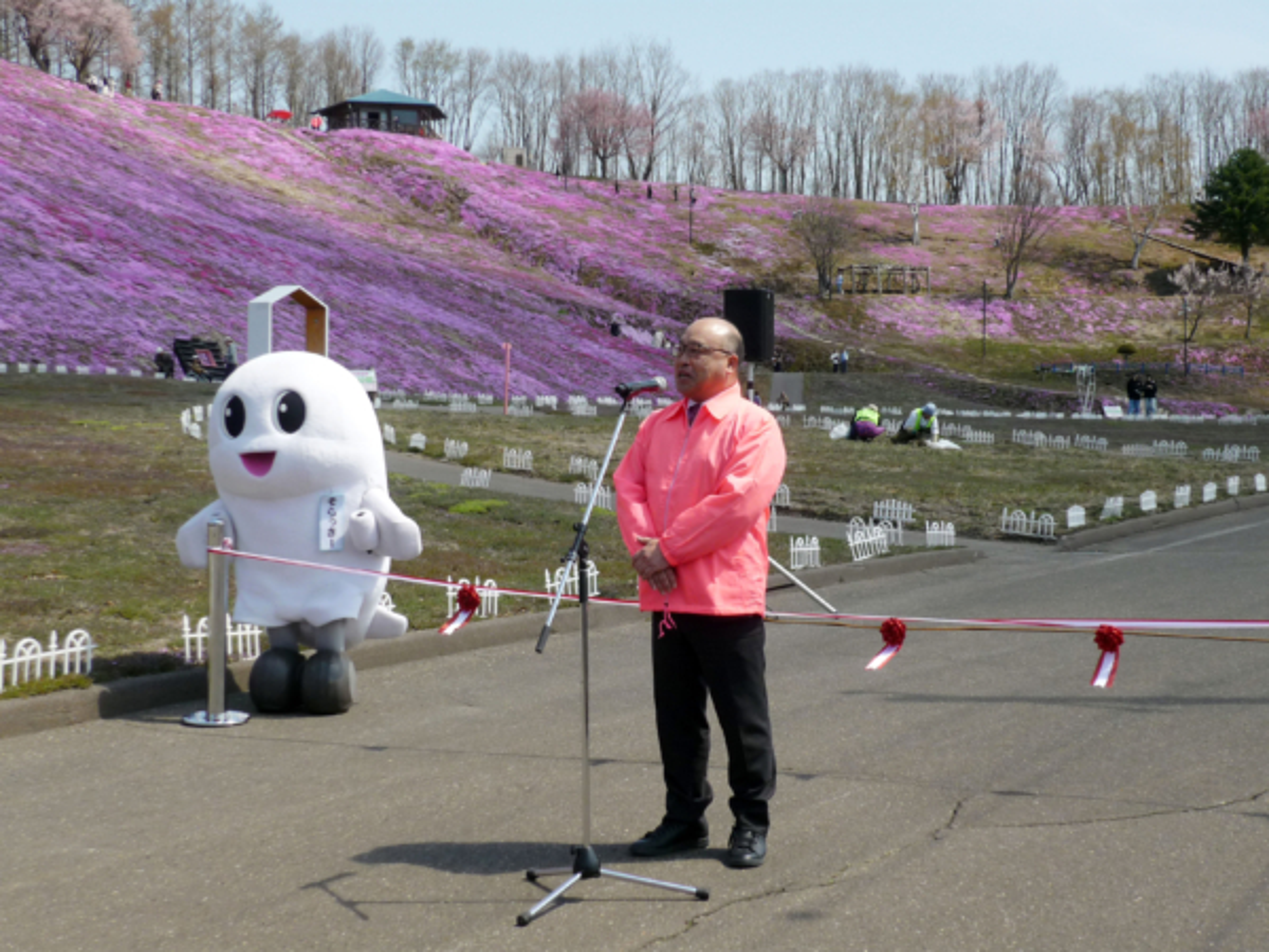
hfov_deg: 34.9
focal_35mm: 55
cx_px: 634
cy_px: 476
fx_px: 2016
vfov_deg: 26.6
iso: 100
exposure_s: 1/1000
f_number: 3.4
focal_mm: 9.1
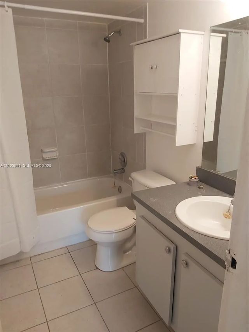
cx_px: 124
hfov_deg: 53.1
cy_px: 166
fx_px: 249
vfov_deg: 67.3
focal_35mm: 26
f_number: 1.7
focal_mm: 3.92
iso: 100
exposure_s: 1/60
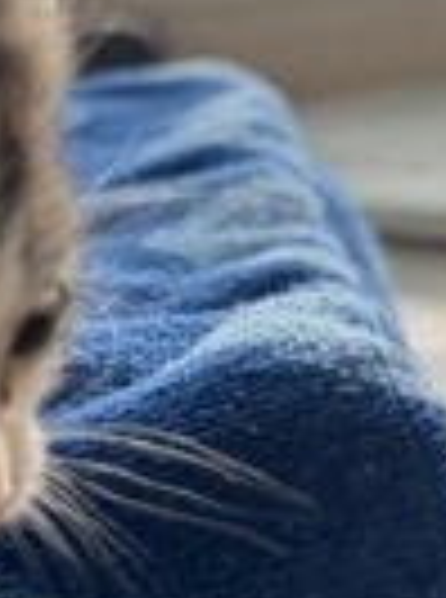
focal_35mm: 76
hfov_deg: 18.9
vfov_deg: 25.7
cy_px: 315
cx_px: 29
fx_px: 1312
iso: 100
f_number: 1.78
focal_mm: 6.76
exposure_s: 1/695
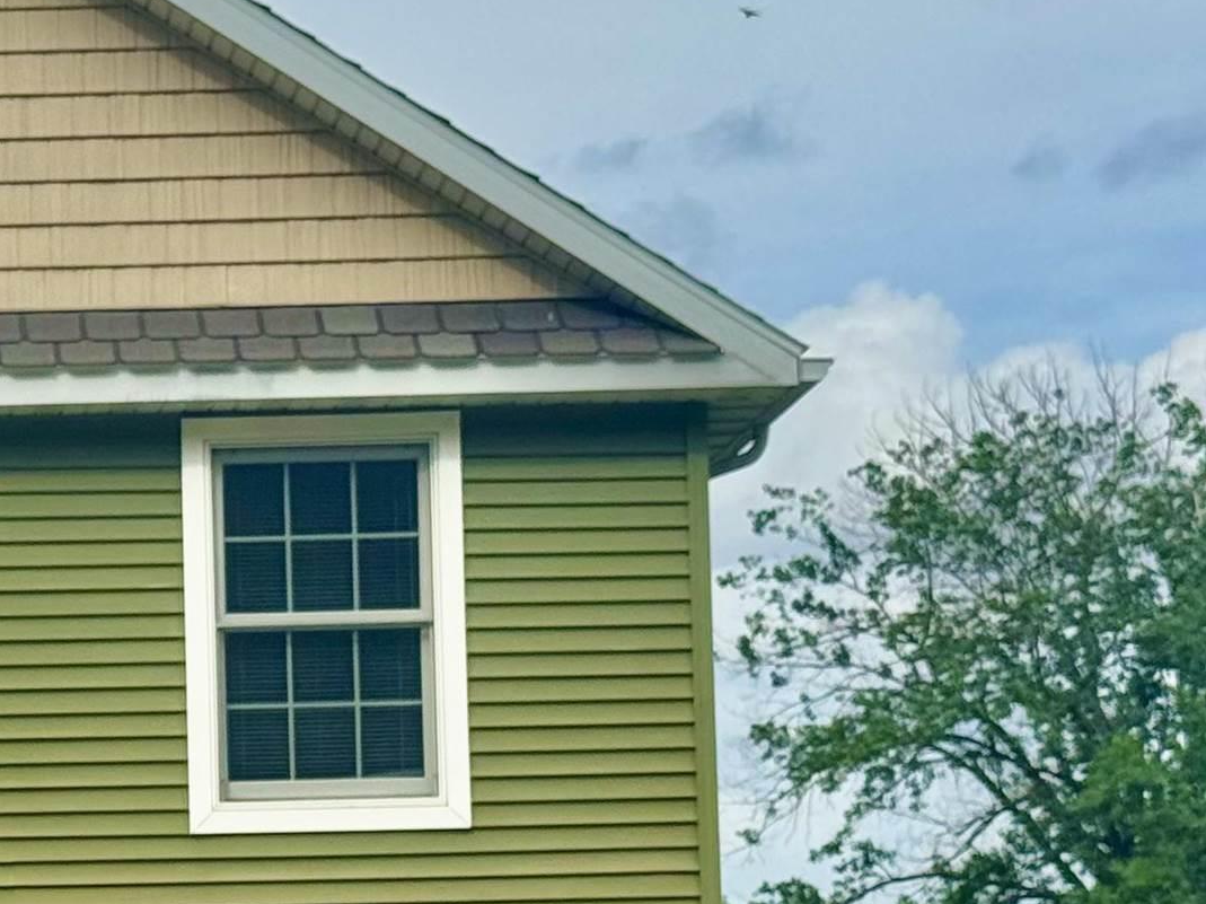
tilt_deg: +3.9
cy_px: 942
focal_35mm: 138
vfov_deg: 10.6
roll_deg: +0.9
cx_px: -291
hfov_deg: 13.8
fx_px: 4806
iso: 64
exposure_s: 1/4049
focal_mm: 6.76
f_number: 1.78
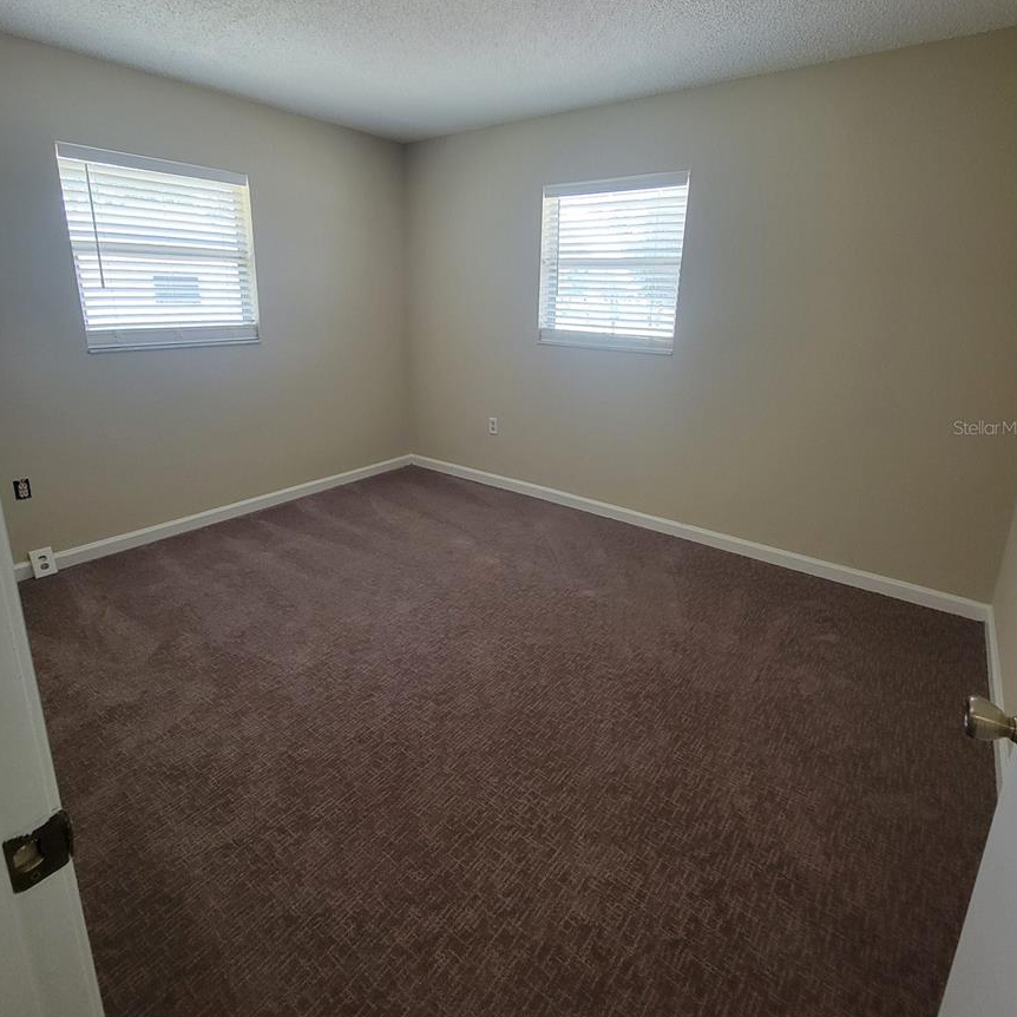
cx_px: 506
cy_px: 427
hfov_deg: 87.4
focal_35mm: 16
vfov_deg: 86.7
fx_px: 532
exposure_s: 1/60
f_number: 2.2
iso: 320
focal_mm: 2.2
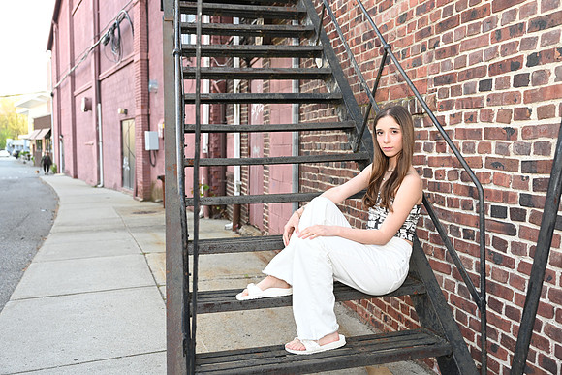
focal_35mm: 30
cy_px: 188
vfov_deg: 43.0
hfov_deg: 61.1
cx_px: 281
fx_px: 476
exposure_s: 1/160
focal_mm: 30.5
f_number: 3.2
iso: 250
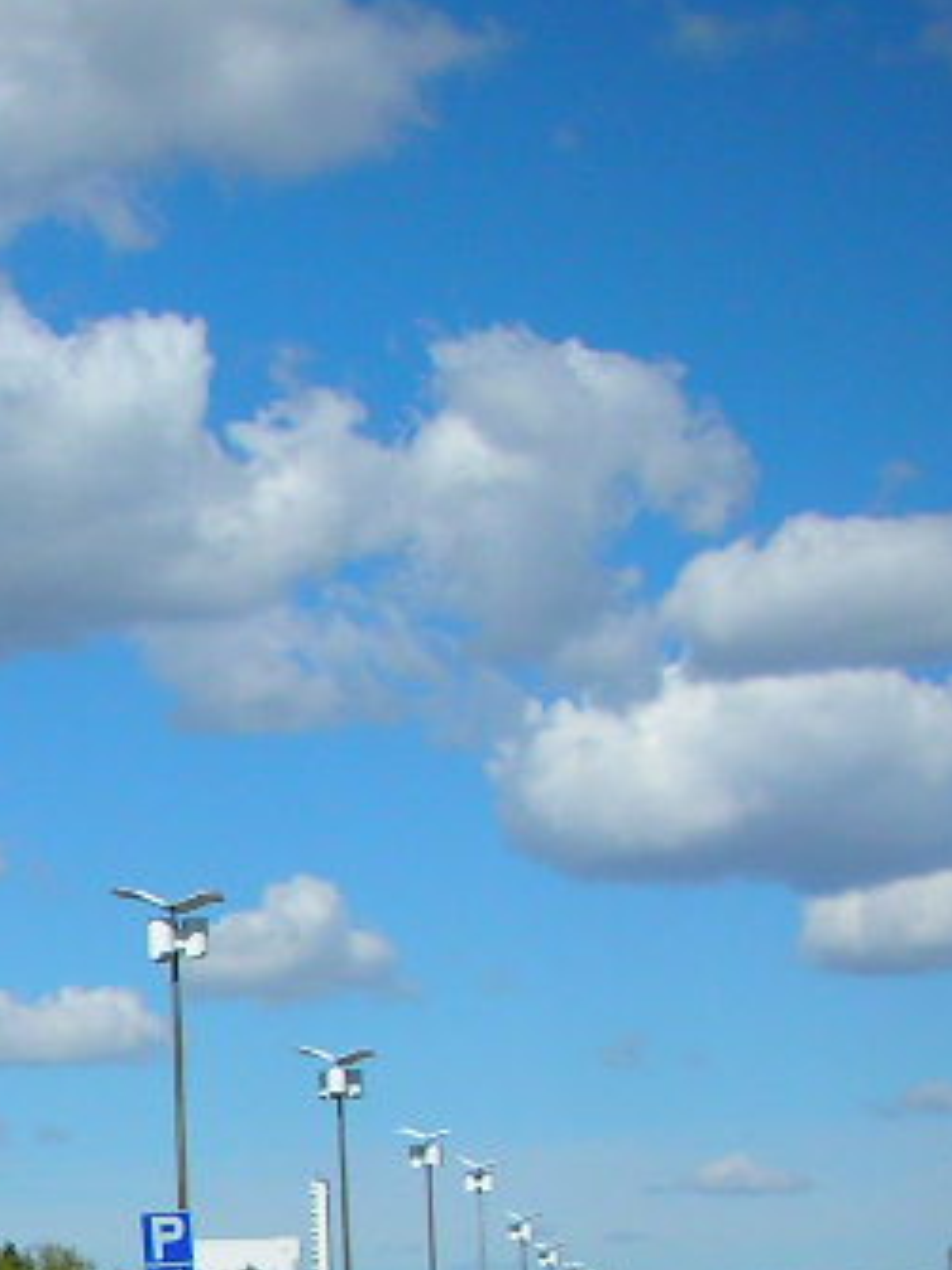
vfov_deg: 17.8
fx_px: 3926
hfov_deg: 12.7
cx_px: -732
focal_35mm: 107
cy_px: 1380
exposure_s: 1/223
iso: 50
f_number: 8.5
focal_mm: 5.8
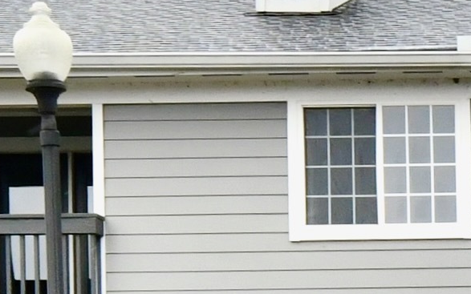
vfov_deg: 18.1
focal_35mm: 70
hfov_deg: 21.3
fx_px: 899
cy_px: 303
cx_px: 814
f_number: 7.1
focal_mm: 14
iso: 640
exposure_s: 1/200
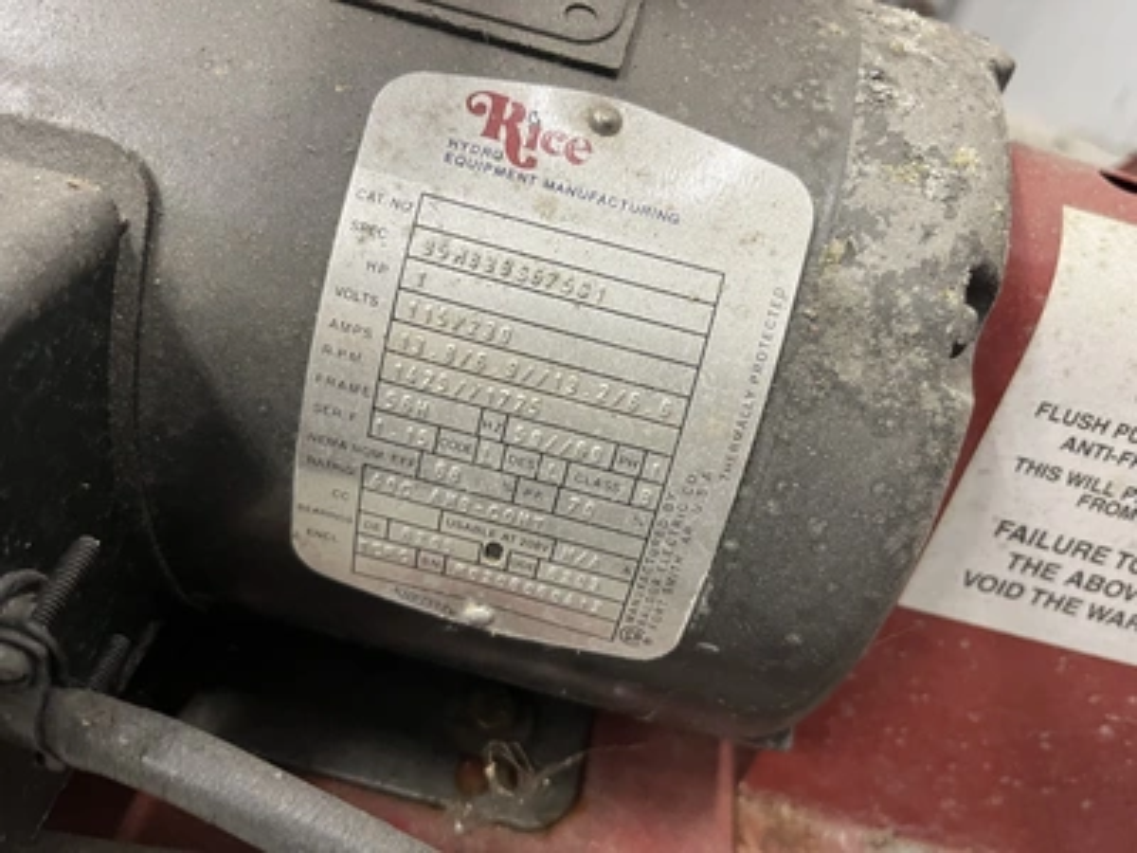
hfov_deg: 67.3
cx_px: 568
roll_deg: -15.6
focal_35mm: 26
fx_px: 854
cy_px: 426
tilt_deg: -41.3
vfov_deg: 53.1
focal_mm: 5.1
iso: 250
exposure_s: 1/60
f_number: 1.6
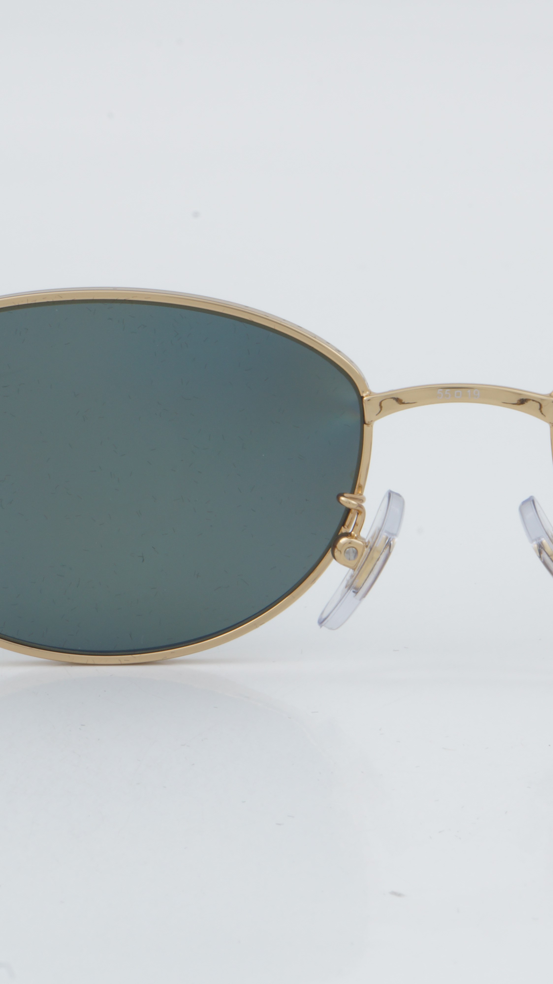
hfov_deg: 9.3
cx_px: 467
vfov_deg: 16.5
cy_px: 492
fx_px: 3384
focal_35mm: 130
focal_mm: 55
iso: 100
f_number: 29
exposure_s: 1/4
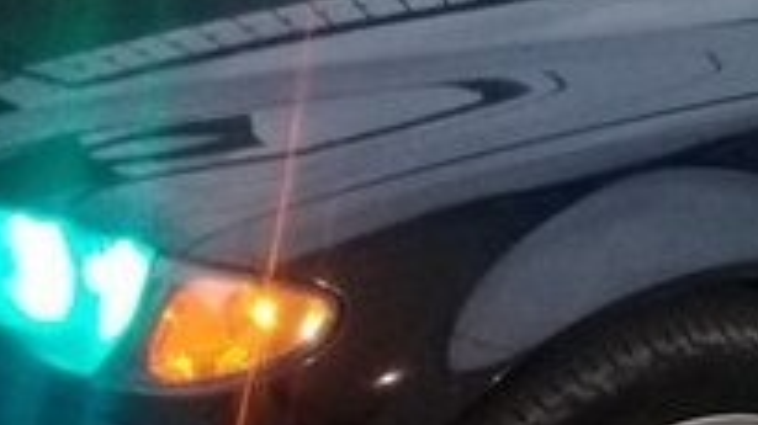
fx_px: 2189
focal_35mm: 109
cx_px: 1172
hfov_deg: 17.5
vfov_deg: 11.0
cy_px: 364
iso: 125
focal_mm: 3.3
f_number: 2.2
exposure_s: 1/33
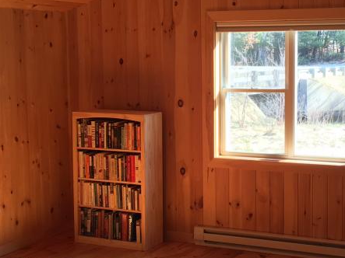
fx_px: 668
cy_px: 120
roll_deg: -0.9
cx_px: 248
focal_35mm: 67
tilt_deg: -4.5
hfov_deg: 28.7
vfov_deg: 21.9
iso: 32
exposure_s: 1/60
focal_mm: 4.15
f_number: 2.2
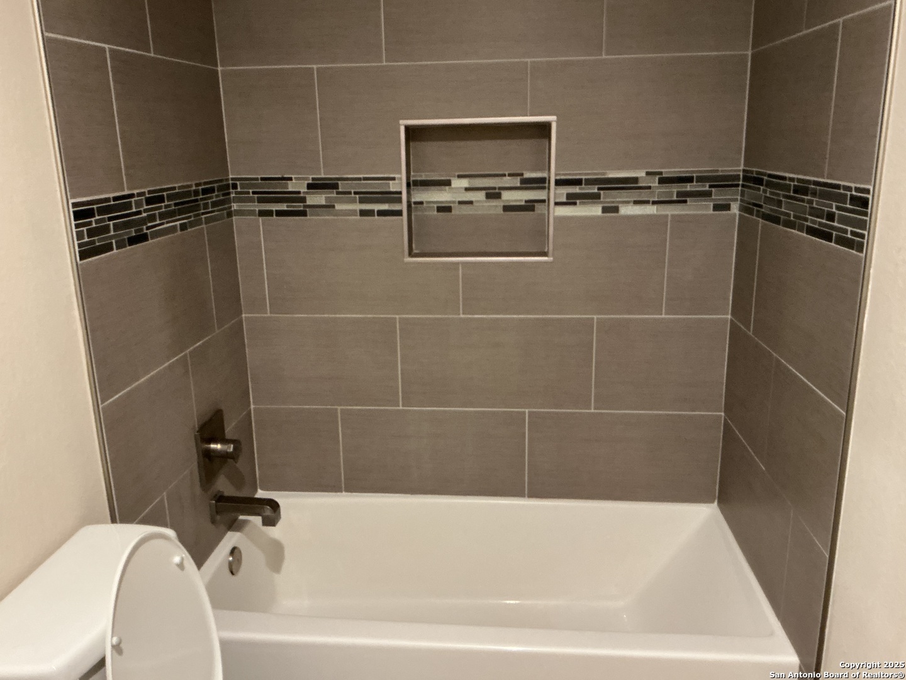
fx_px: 759
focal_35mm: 29
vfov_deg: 48.2
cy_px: 340
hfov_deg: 61.7
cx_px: 453
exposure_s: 1/30
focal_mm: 3
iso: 250
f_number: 1.8
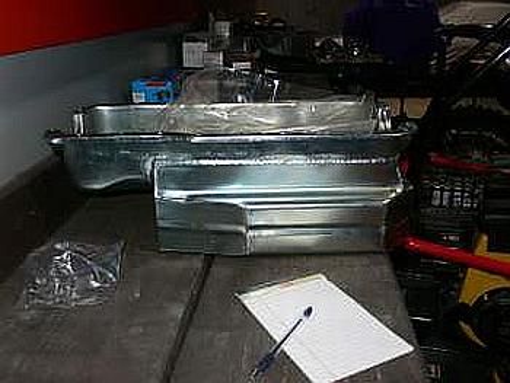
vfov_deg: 41.8
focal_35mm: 34
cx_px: 255
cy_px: 192
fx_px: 501
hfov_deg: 53.9
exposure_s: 1/30
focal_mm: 6.3
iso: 100
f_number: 2.8
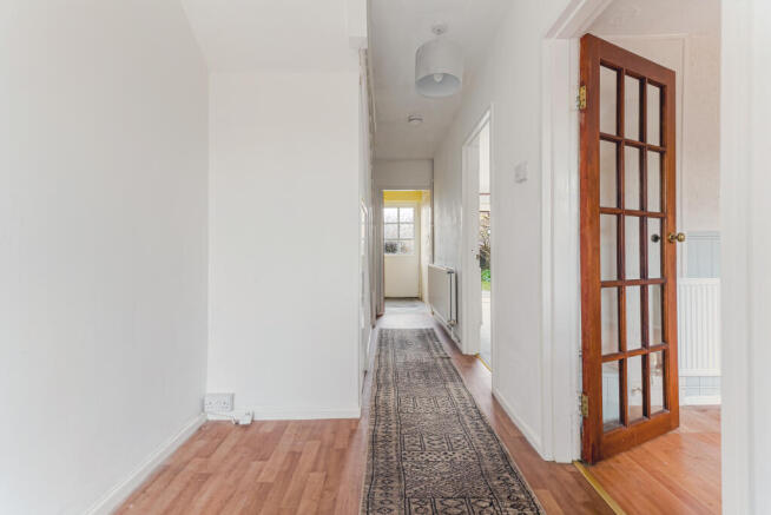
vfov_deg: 81.3
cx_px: 386
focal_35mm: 14
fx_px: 300
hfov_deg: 104.2
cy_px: 258
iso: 320
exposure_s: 1/30
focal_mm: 14
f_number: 7.1
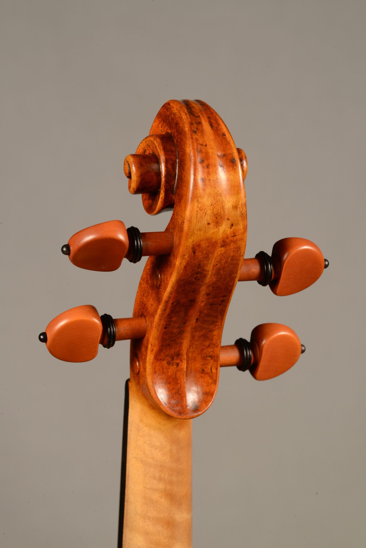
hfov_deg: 13.1
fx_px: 1600
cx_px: 183
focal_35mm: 105
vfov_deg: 19.4
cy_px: 274
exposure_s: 1/1.3
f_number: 22
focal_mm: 105
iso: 100
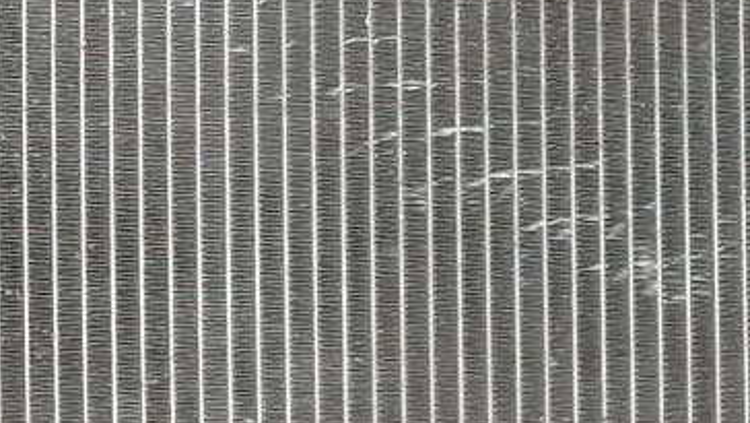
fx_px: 2228
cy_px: 208
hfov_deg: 17.2
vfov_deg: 10.8
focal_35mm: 112
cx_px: -383
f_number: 1.7
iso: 258
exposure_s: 1/25
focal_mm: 3.93
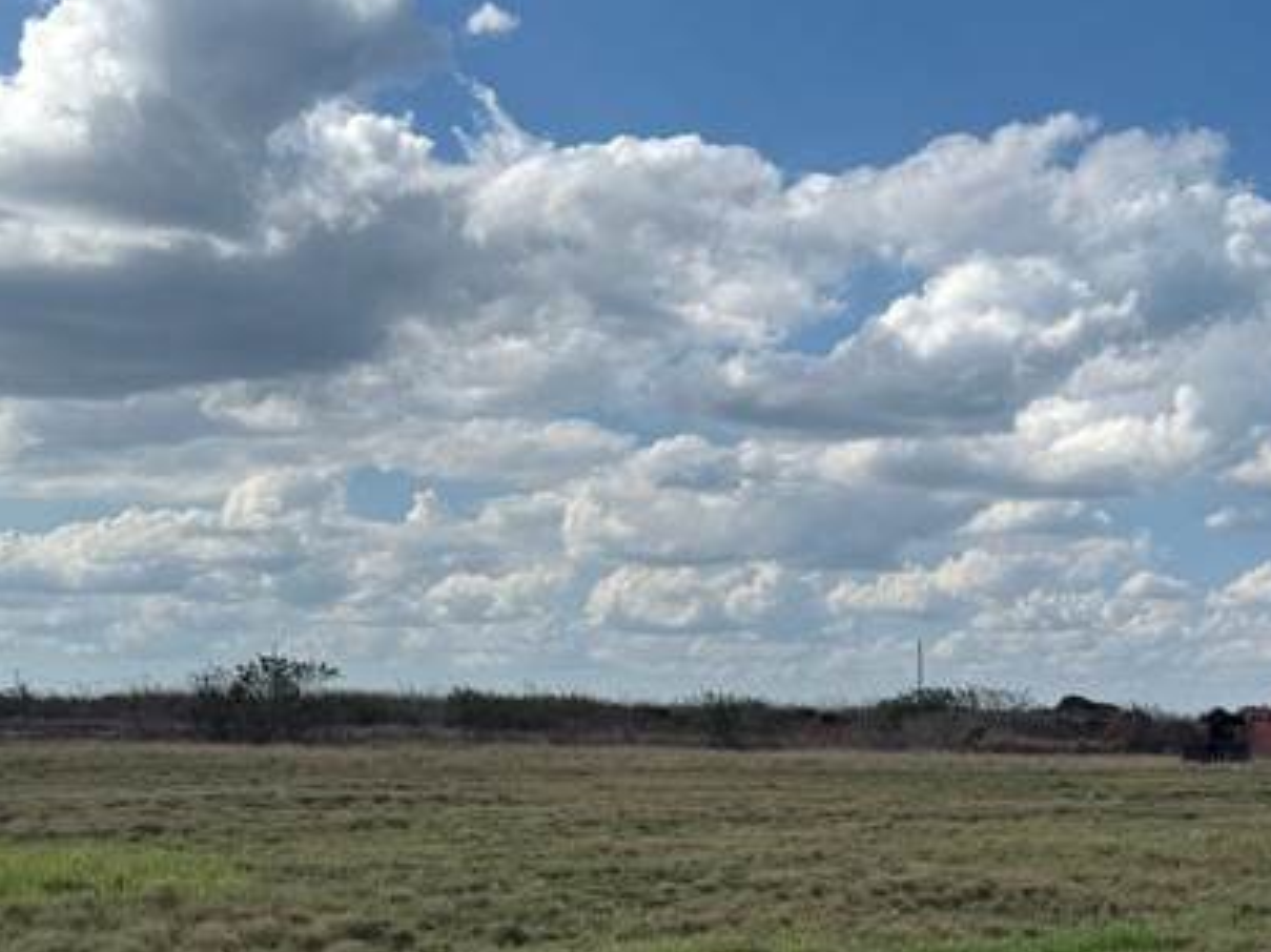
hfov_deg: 31.0
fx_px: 2239
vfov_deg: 23.2
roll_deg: -0.9
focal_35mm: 61
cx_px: 1003
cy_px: 905
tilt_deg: -4.1
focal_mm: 6.76
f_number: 1.78
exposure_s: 1/6711
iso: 80
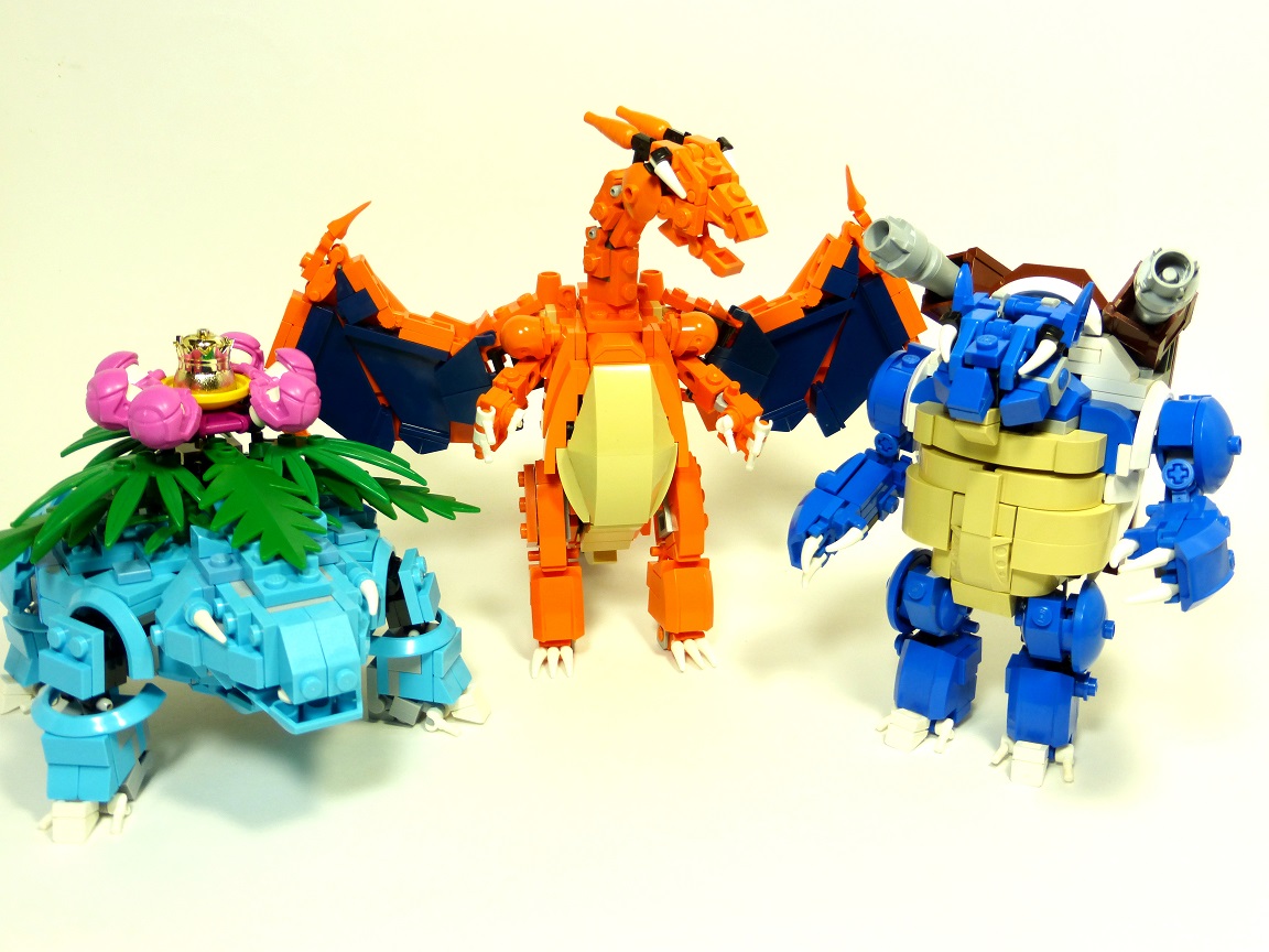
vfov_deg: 41.8
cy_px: 476
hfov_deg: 54.0
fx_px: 1246
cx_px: 634
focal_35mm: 34
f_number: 3.7
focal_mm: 6.1
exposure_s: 1/60
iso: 100
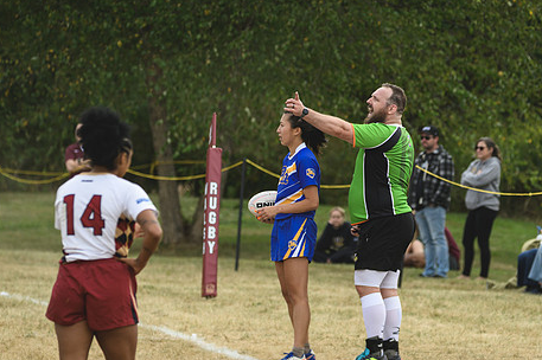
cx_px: 318
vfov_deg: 2.8
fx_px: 7447
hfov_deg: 4.2
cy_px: 184
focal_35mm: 495
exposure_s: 1/1000
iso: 250
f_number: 5.6
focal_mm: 260
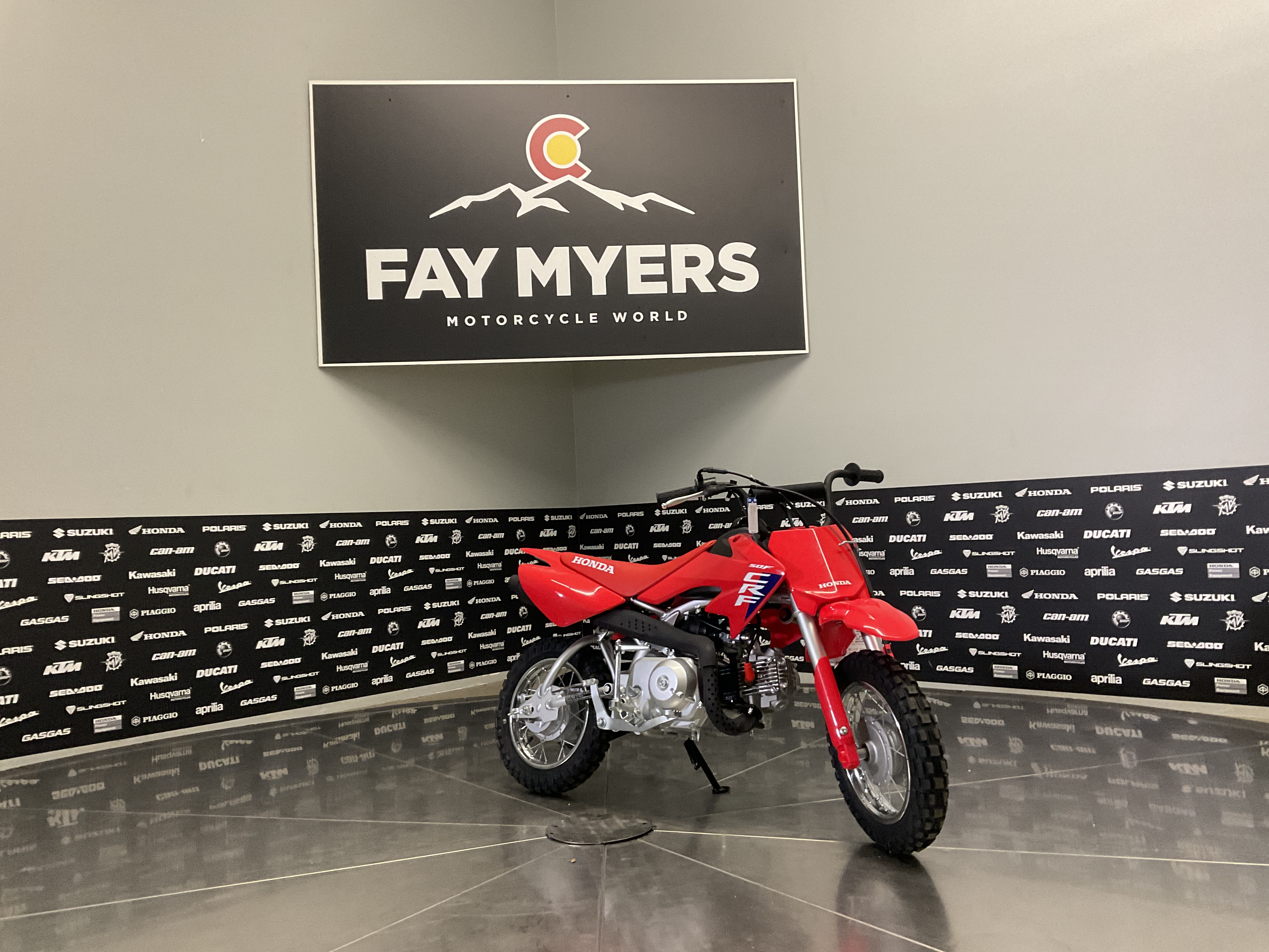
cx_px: 634
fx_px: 1063
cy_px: 476
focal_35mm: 29
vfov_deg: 48.2
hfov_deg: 61.7
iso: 200
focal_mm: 3
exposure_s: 1/60
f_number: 1.8
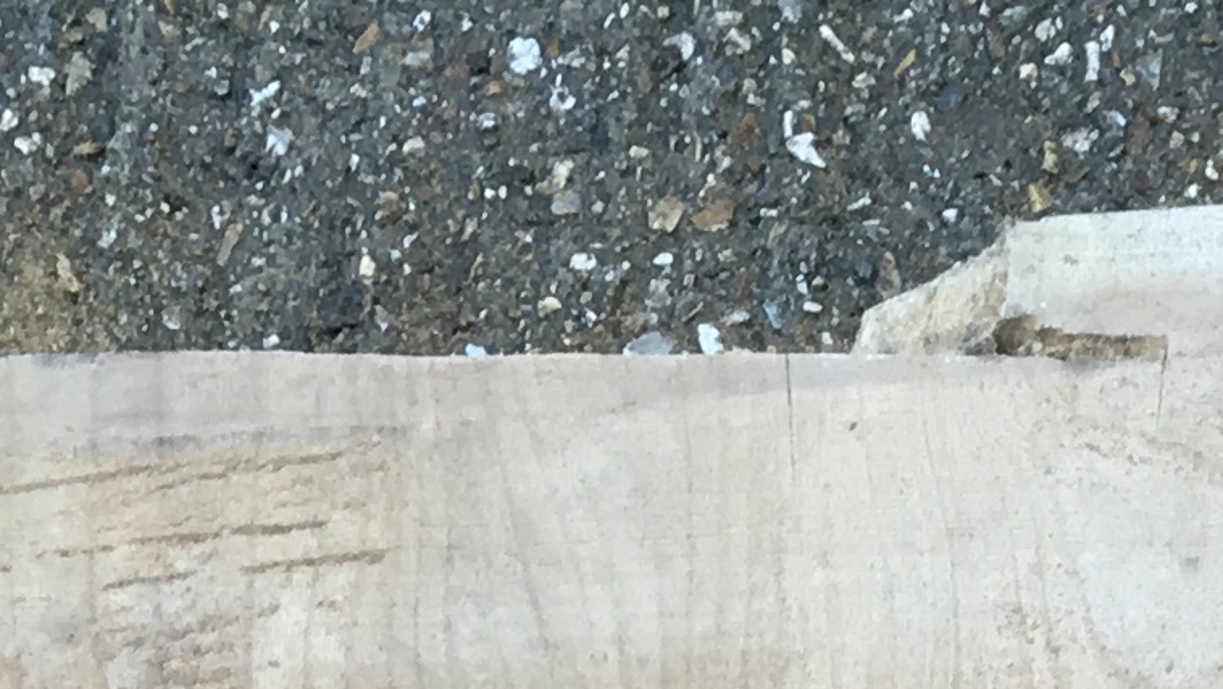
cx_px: 1188
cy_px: 2412
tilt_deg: -71.4
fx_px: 5450
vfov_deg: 6.3
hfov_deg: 12.7
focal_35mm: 168
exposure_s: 1/100
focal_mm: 4.15
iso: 25
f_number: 2.2
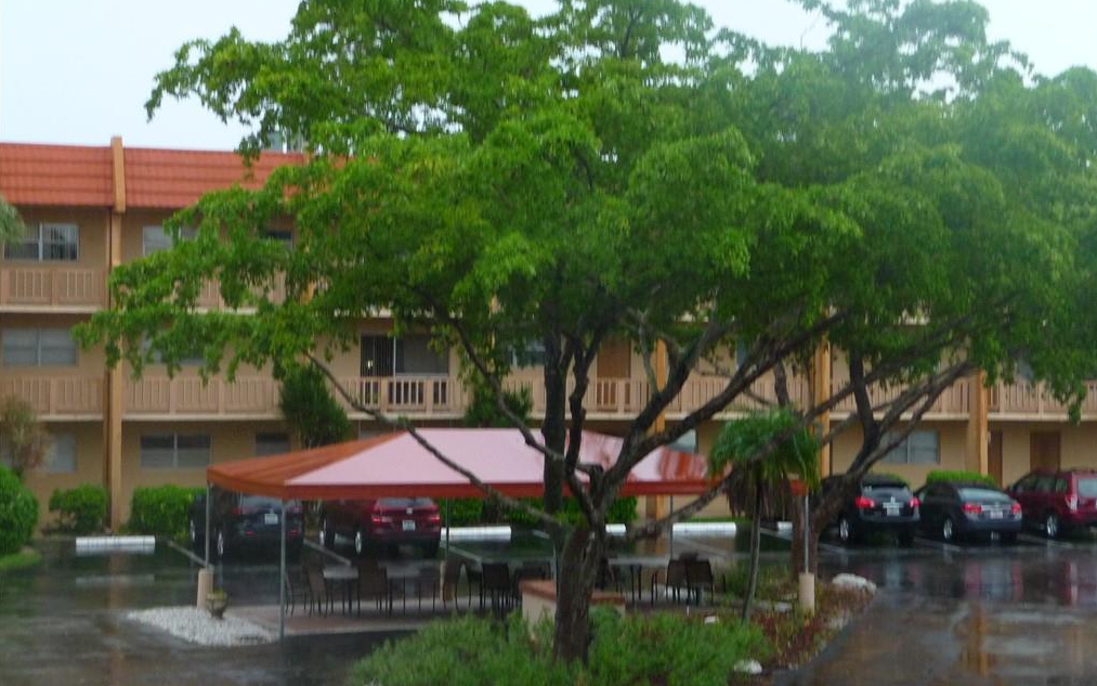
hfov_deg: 23.0
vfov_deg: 14.5
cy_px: 306
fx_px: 2691
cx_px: 552
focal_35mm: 90
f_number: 4.7
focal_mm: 14.2
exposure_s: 1/40
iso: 320
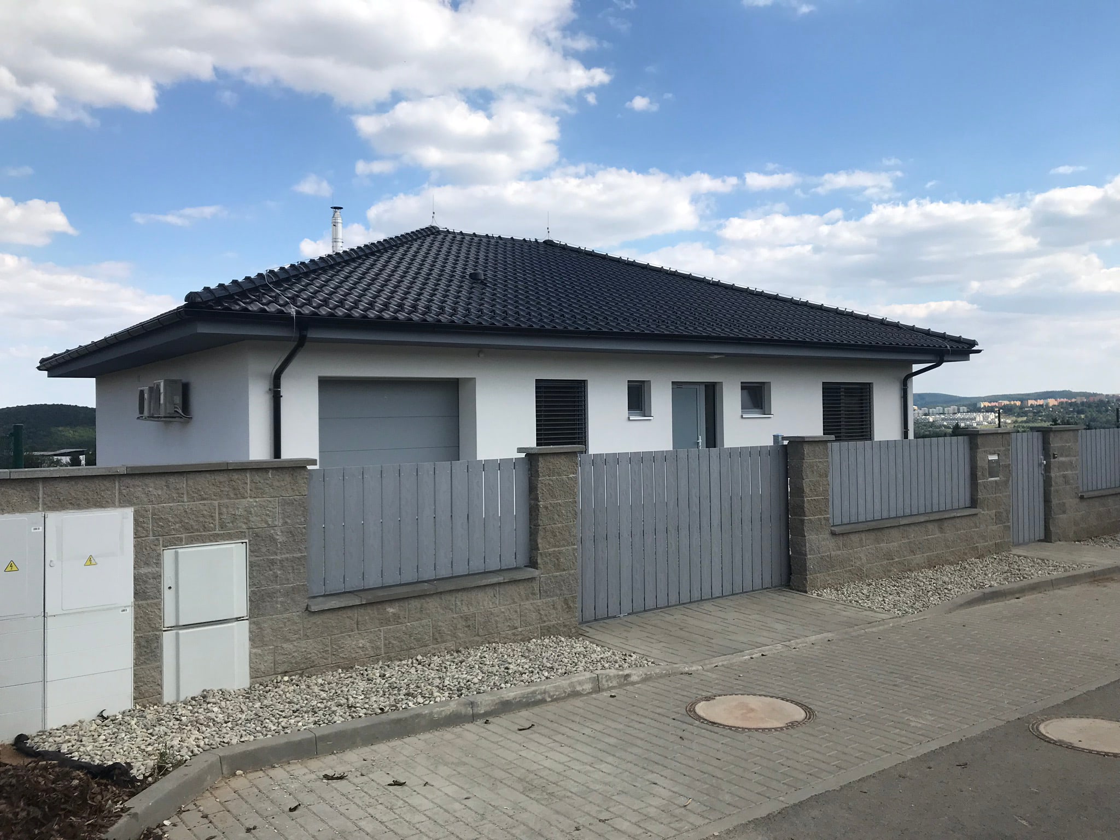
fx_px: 906
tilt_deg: +1.1
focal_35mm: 28
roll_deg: +0.8
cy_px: 420
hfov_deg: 63.4
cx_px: 560
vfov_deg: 49.7
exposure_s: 1/2336
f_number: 1.8
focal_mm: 3.99
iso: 20
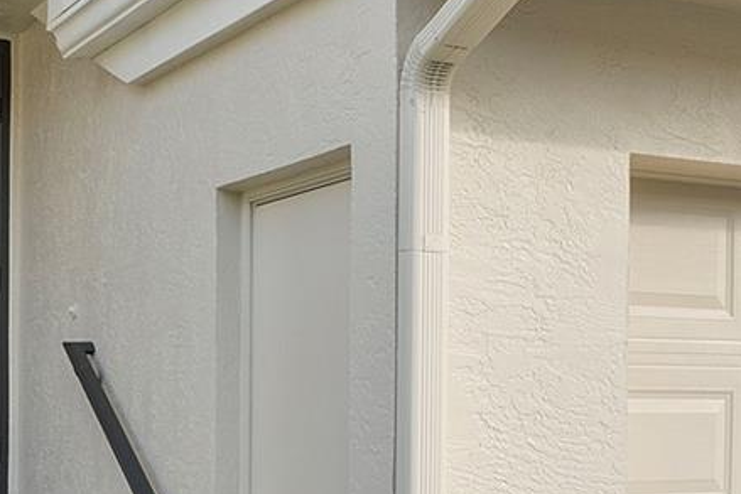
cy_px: 399
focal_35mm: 70
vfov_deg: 19.3
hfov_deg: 28.8
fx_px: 1441
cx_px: 452
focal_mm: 10
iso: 100
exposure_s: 1/60
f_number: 11
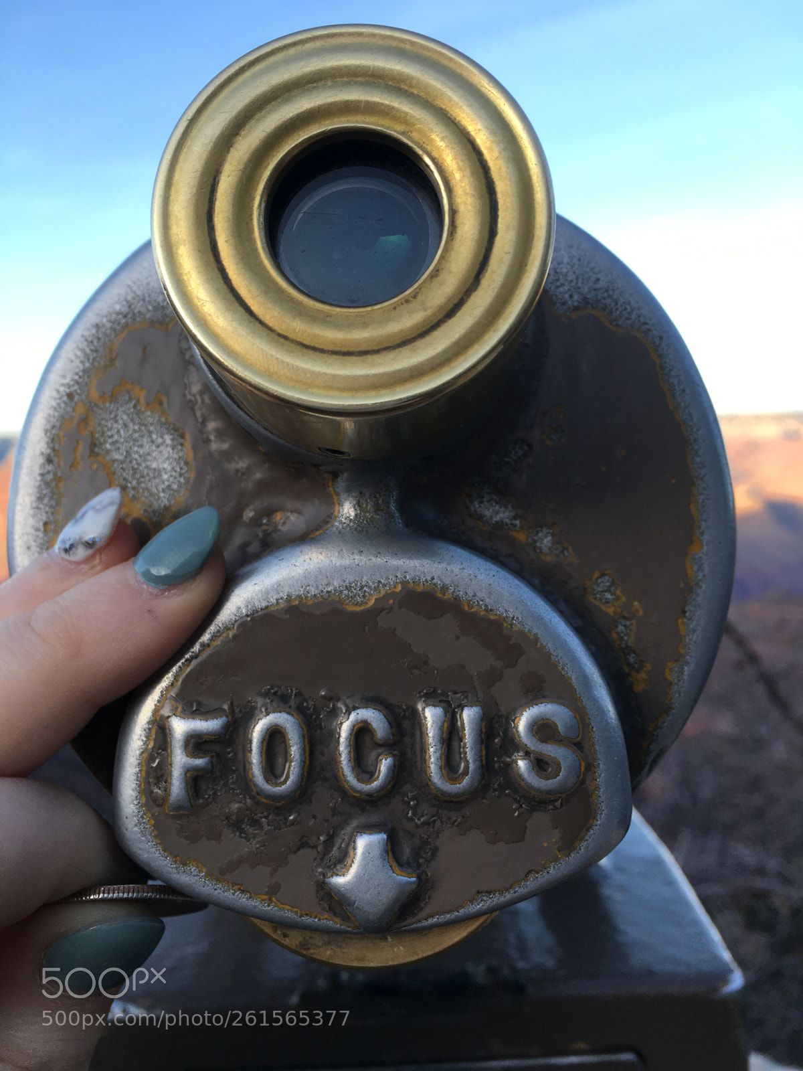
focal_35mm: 29
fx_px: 897
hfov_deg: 48.2
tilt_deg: -5.5
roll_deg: +2.8
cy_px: 536
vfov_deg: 61.7
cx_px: 402
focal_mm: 4.15
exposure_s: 1/155
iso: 25
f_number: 2.2
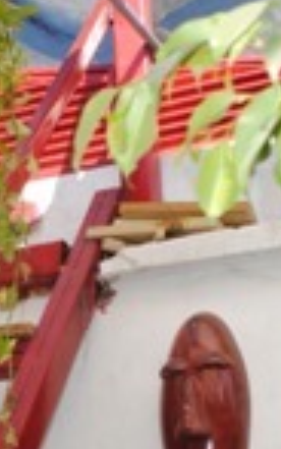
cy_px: 428
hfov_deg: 15.2
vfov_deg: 23.8
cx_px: -27
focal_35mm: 84
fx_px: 1028
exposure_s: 1/200
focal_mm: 18
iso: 100
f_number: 5.6
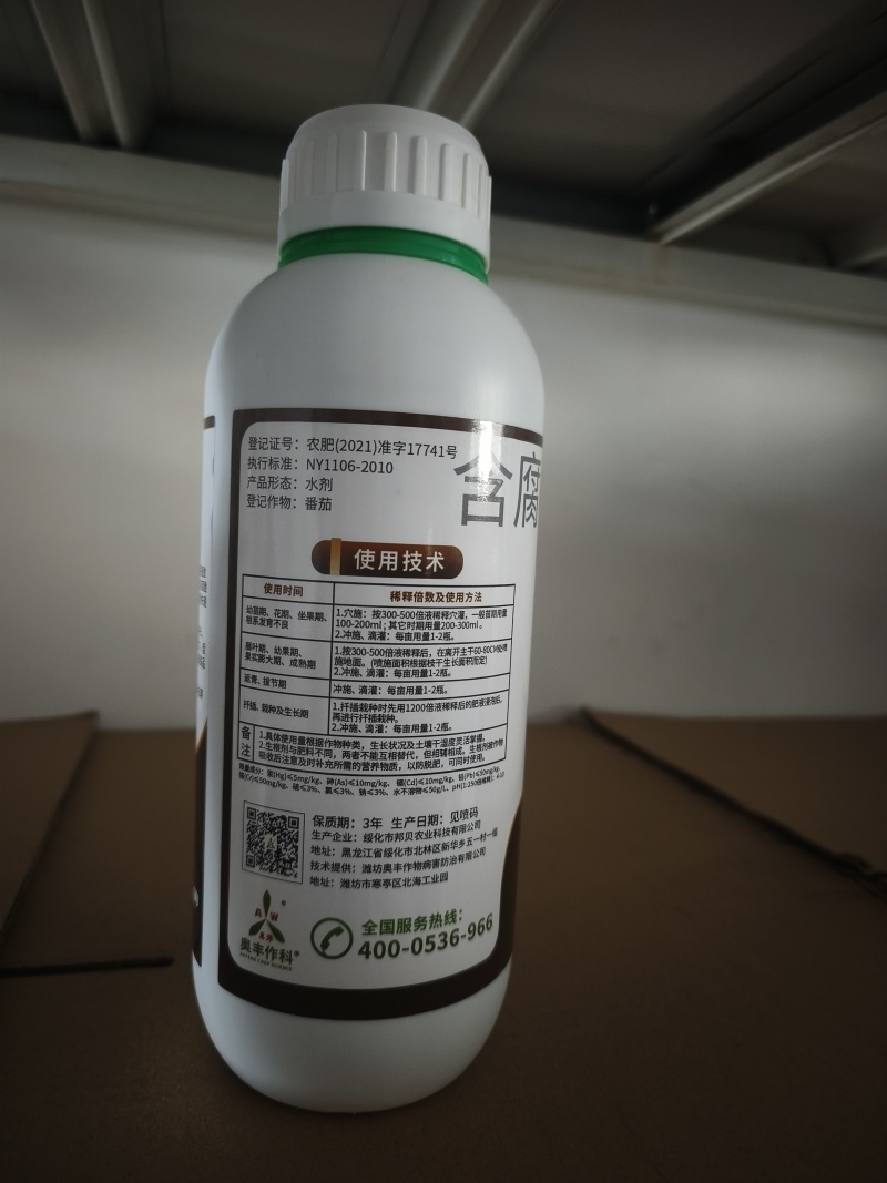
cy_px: 592
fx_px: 786
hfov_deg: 58.9
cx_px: 444
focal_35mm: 23
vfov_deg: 73.9
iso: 1644
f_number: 1.75
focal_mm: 5.5
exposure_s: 1/50
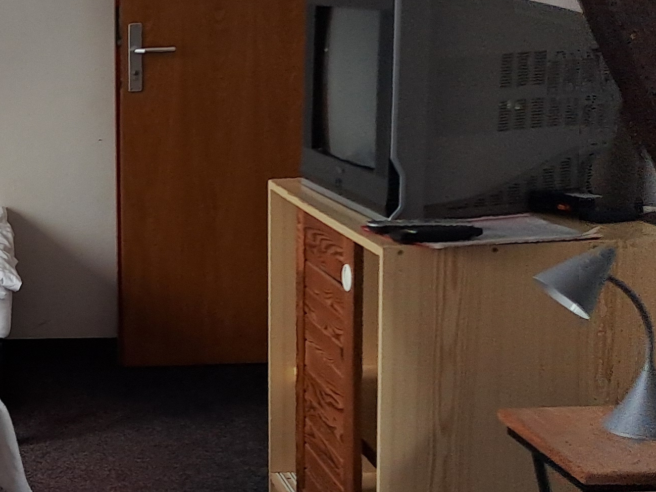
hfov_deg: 21.4
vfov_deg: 19.1
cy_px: 257
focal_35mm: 77
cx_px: -318
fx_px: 1459
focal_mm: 4.65
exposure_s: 1/143
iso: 32
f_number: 1.8
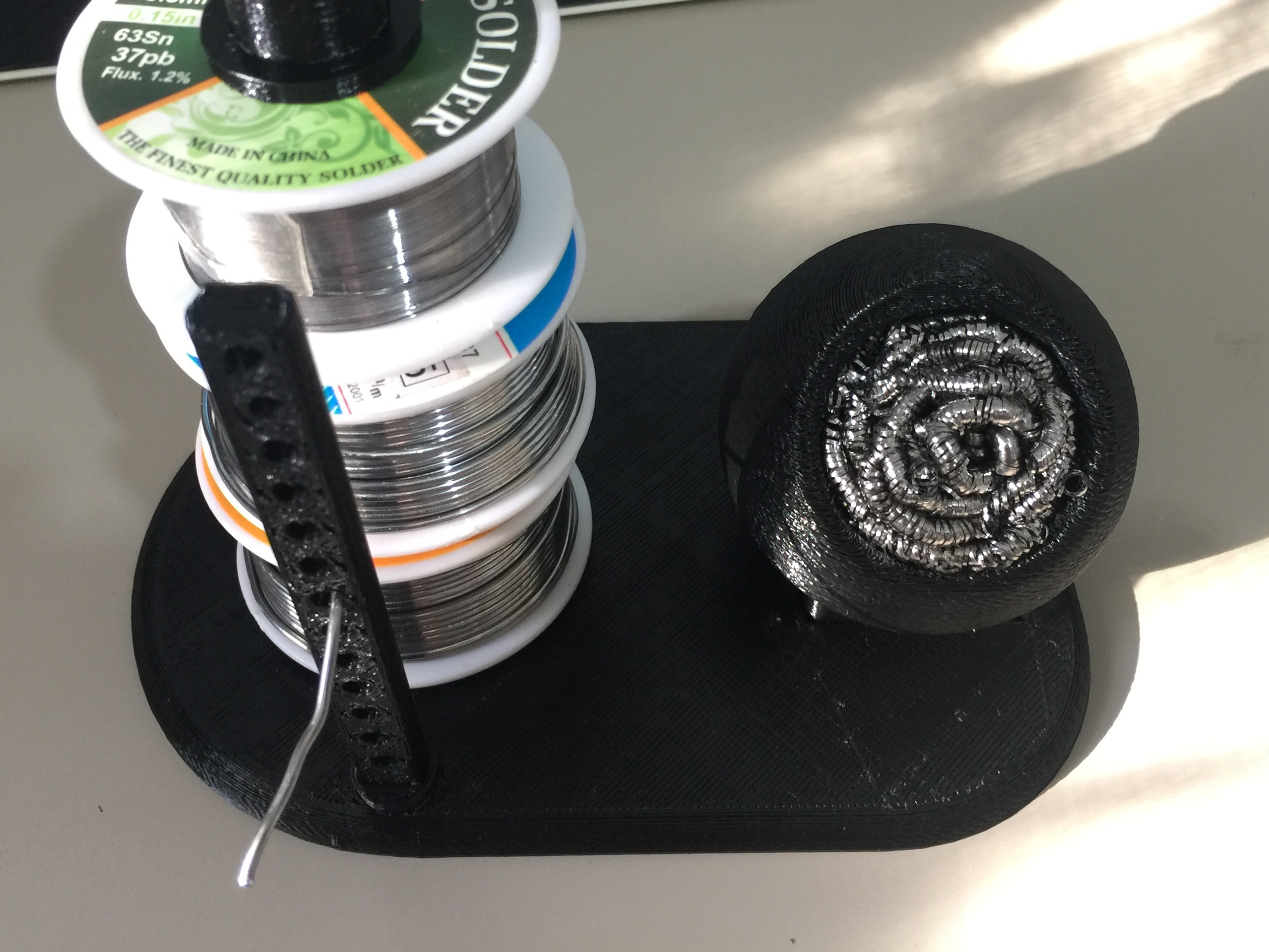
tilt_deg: -47.1
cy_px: 348
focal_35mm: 37
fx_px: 1357
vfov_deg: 38.4
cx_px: 617
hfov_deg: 50.1
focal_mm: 4.15
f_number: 2.2
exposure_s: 1/17
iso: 64
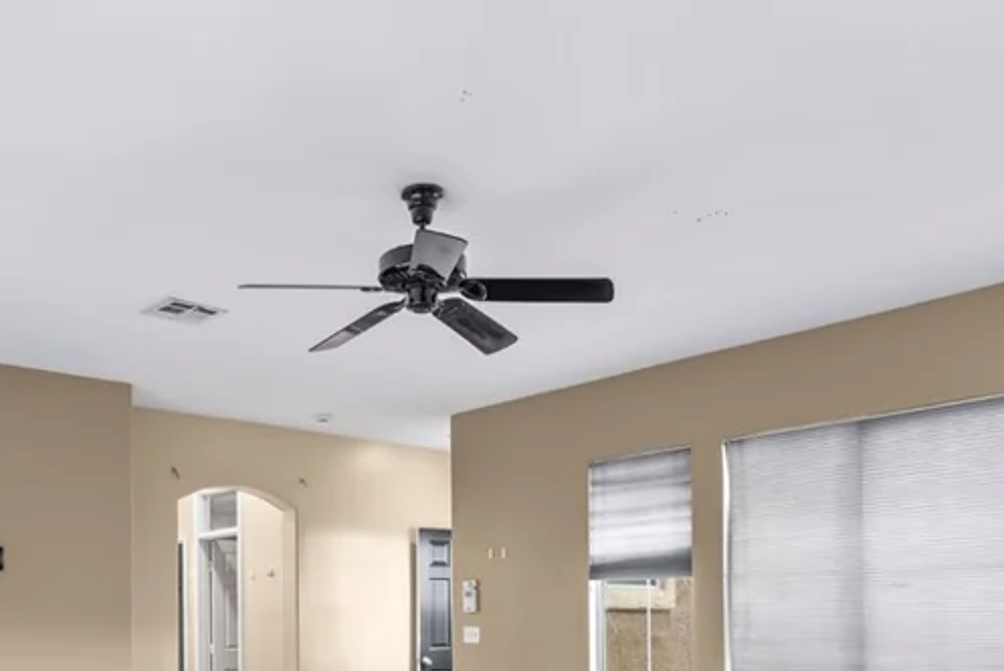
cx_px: 354
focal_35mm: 35
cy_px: 626
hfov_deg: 53.6
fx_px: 977
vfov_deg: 35.3
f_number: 8
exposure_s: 1.6
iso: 400
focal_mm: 17
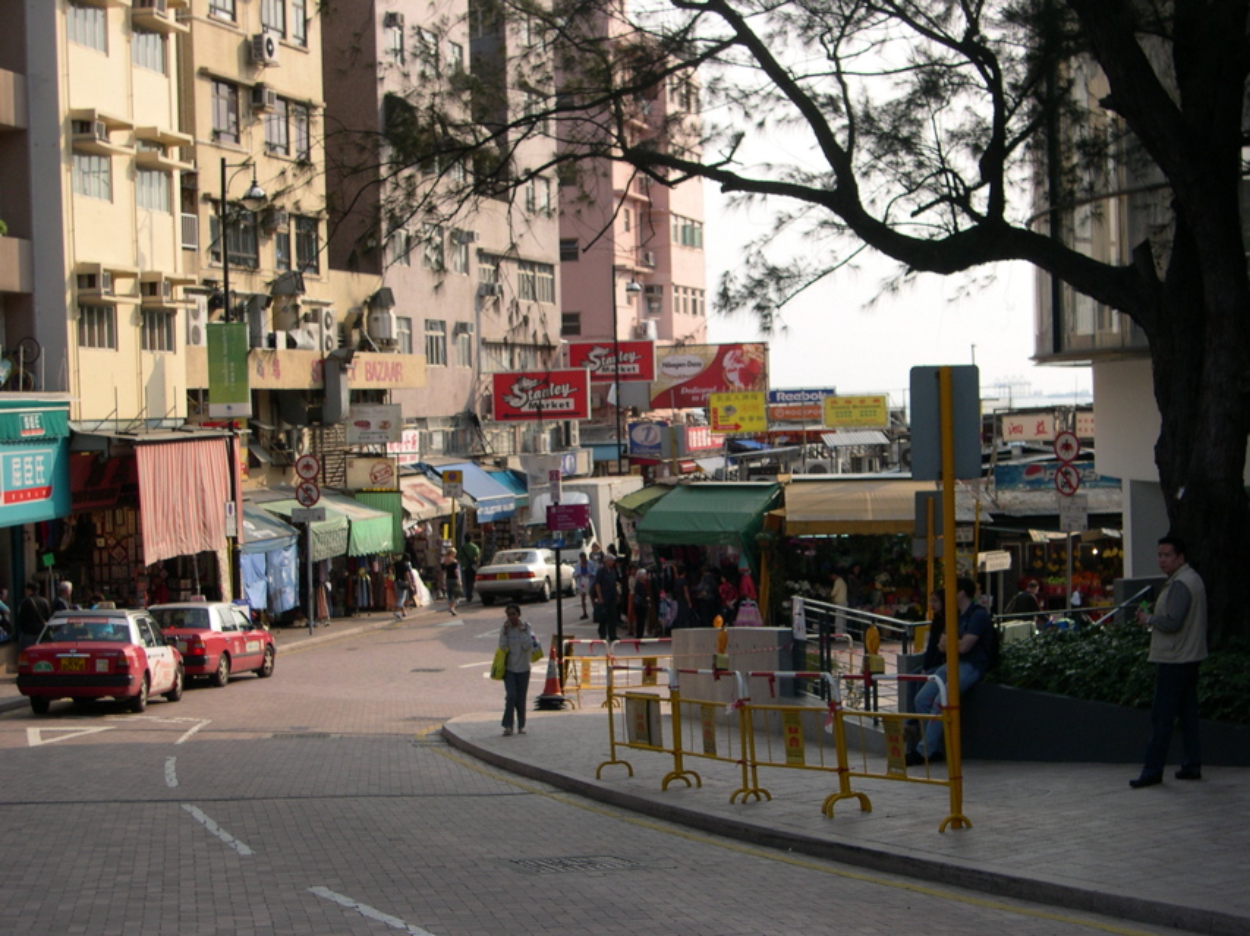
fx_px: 2238
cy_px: 468
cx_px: 625
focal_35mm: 62
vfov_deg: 23.6
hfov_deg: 31.2
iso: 100
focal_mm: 13.2
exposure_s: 1/626
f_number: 3.5
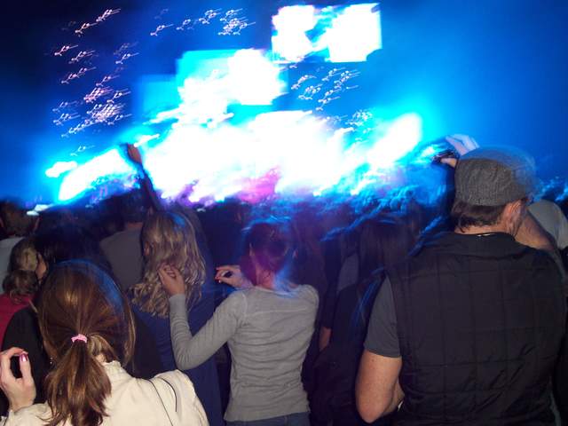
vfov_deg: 23.3
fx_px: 1034
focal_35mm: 63
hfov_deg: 30.7
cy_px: 213
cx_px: 284
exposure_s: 1/3
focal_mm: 13.3
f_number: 3.4
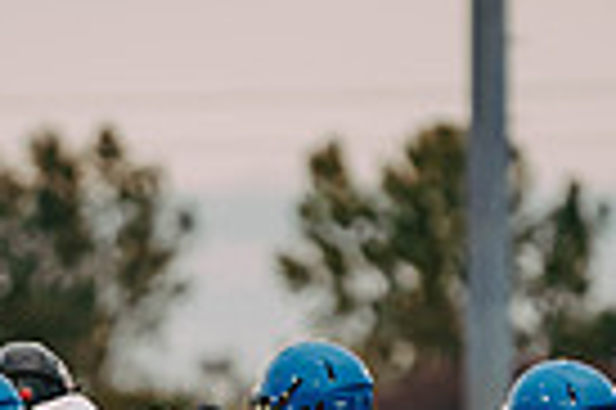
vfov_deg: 1.6
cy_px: 534
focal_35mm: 846
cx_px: 207
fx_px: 14459
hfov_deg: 2.4
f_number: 2.8
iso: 800
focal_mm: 200
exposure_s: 1/500
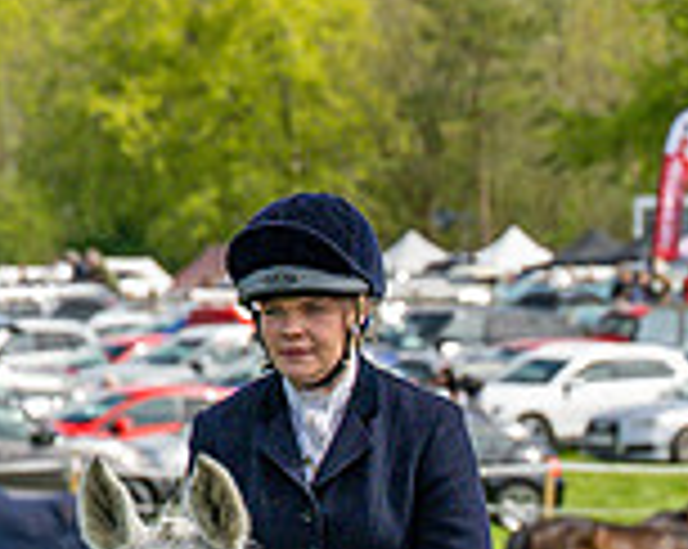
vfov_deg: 3.0
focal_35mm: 515
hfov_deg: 3.8
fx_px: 10473
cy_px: 1076
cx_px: 791
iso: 400
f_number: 4
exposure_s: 1/3200
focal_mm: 70
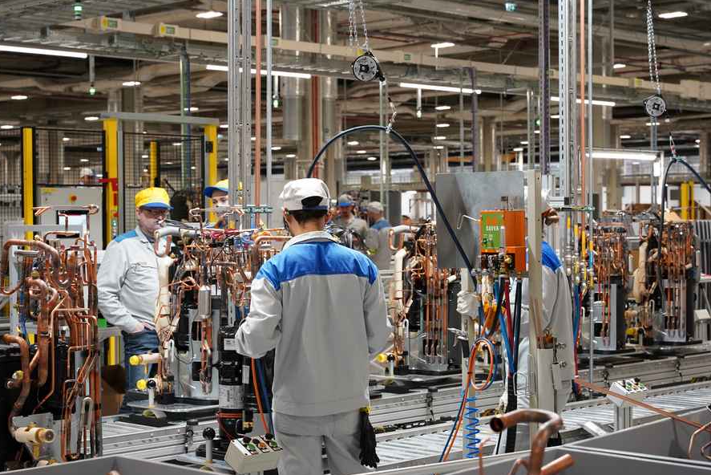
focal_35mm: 71
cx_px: 355
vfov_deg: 19.2
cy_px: 238
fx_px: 1403
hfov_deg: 28.4
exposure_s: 1/60
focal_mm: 70
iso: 2000
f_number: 8
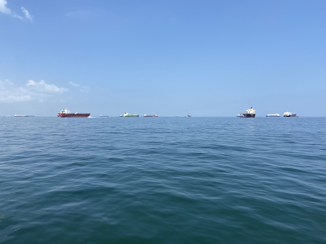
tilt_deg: +0.4
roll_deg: -1.1
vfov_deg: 53.1
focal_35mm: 26
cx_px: 163
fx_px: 245
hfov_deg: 67.3
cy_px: 122
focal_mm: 4.25
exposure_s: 1/3401
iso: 32
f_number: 1.8
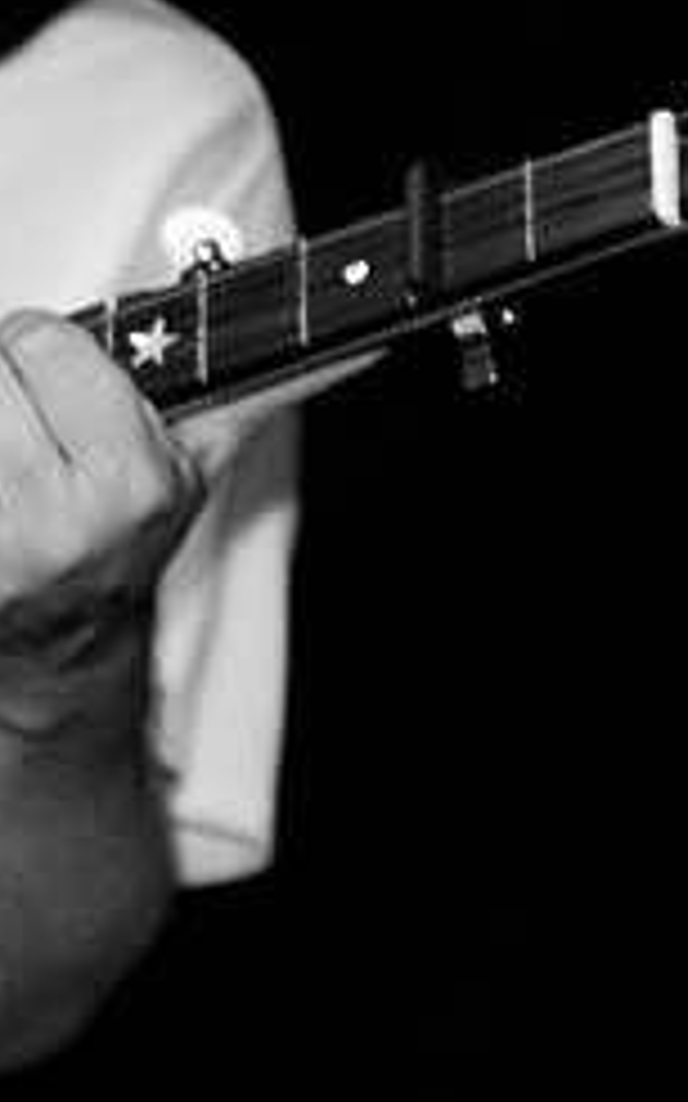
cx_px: -472
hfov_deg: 5.1
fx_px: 7595
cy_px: 515
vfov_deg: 8.3
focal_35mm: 253
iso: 1000
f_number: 2.8
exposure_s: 1/40
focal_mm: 70
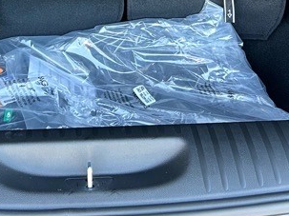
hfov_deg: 22.0
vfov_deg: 15.1
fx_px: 734
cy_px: -139
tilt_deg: -15.8
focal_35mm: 88
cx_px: 63
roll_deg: +0.0
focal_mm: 5.7
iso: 125
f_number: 1.5
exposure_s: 1/105
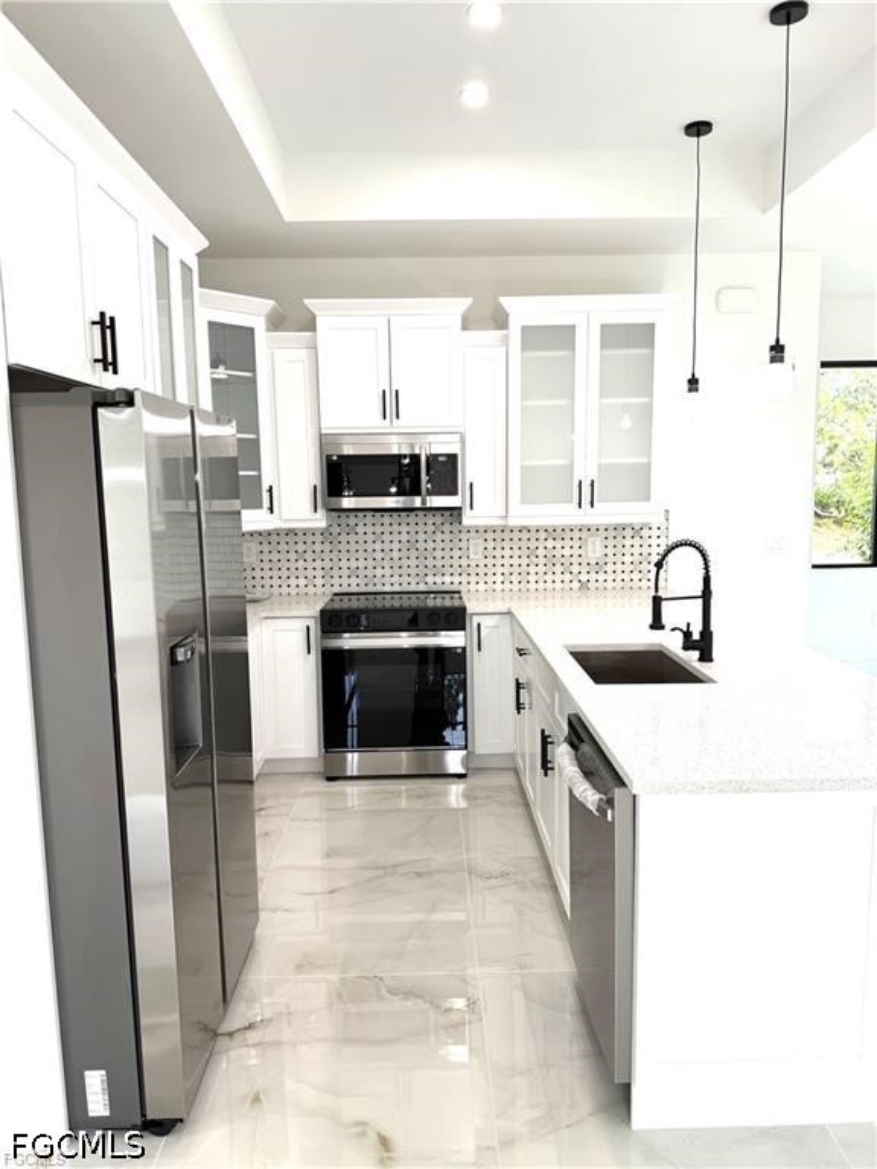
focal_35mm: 24
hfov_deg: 56.8
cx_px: 438
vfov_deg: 71.6
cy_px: 584
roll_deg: +0.8
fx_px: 811
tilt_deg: -5.5
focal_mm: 6.76
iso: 64
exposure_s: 1/120
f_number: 1.78
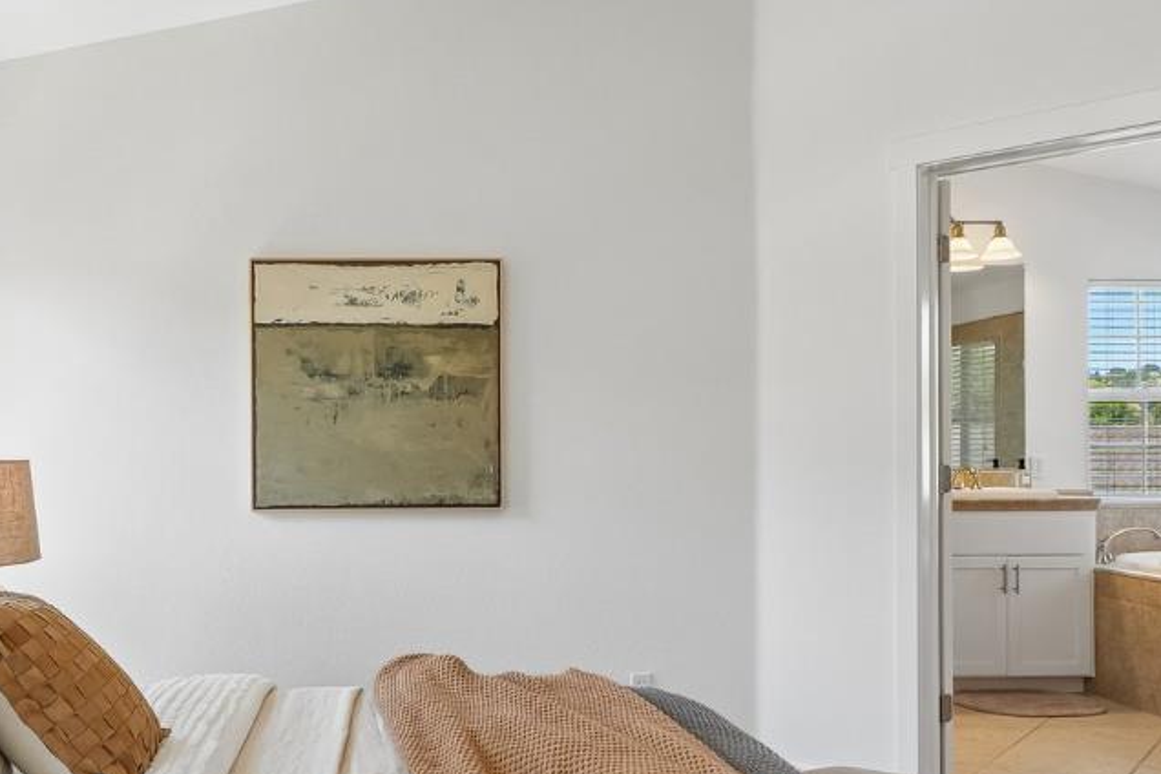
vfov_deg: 39.8
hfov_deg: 56.1
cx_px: 391
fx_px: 1064
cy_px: 457
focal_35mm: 33
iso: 640
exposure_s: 1/60
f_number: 8
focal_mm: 14
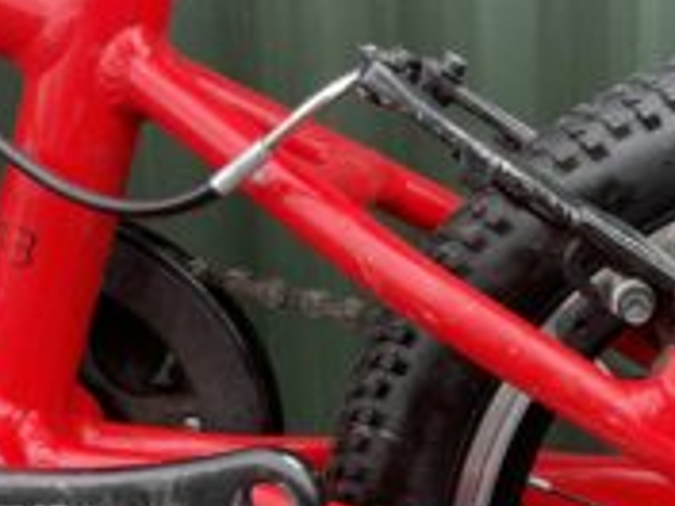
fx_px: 1384
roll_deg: +1.4
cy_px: 426
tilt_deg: -18.6
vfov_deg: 20.4
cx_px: 683
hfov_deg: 25.9
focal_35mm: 71
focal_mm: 4.2
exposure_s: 1/313
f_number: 1.6
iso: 32
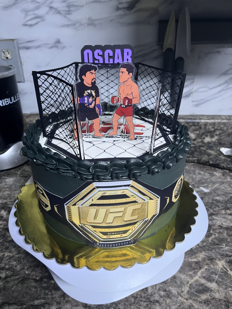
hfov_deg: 53.1
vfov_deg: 67.3
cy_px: 154
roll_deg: +0.9
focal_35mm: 26
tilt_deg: -28.7
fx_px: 232
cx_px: 116
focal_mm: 5.1
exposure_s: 1/60
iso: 320
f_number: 1.6
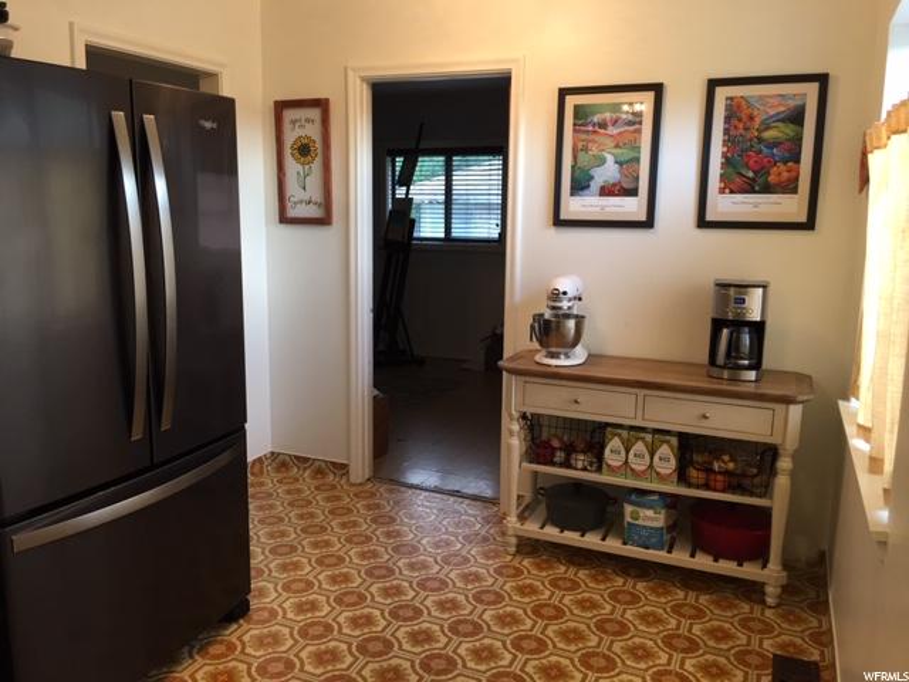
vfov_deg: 48.2
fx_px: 762
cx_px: 454
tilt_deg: -9.0
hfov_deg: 61.7
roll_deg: -0.8
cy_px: 341
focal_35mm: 29
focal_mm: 4.15
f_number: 2.2
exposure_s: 1/30
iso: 64
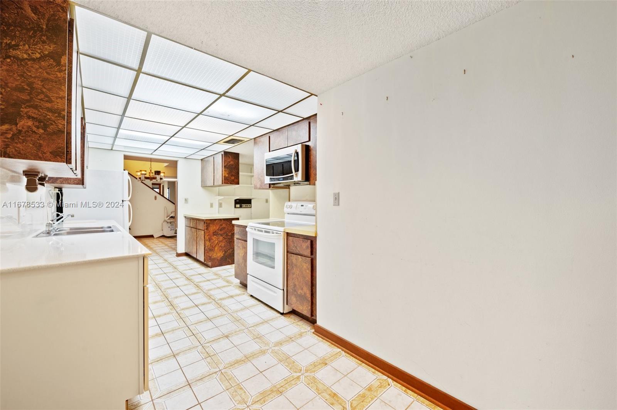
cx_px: 308
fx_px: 240
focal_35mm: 14
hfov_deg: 104.3
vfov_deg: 81.1
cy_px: 205
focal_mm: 14
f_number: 8
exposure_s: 1/5
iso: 200
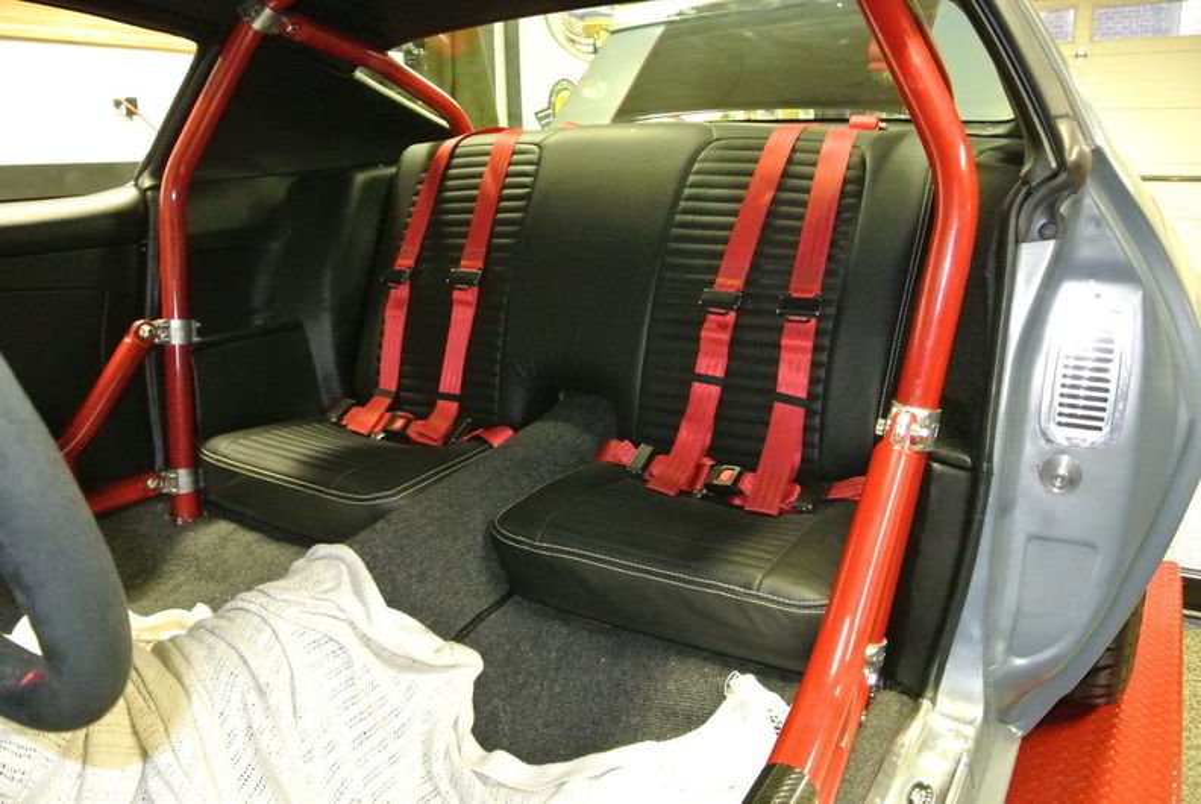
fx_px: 902
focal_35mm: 27
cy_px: 402
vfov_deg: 48.0
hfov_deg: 67.3
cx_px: 600
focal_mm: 10
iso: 3200
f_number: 3.5
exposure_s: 1/60
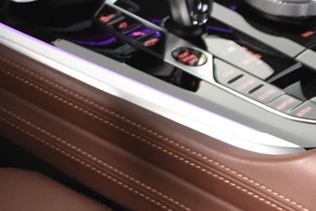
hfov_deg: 11.0
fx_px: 1502
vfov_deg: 7.8
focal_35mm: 171
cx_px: -291
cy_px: -163
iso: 1800
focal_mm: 20
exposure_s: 1/30
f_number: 2.8
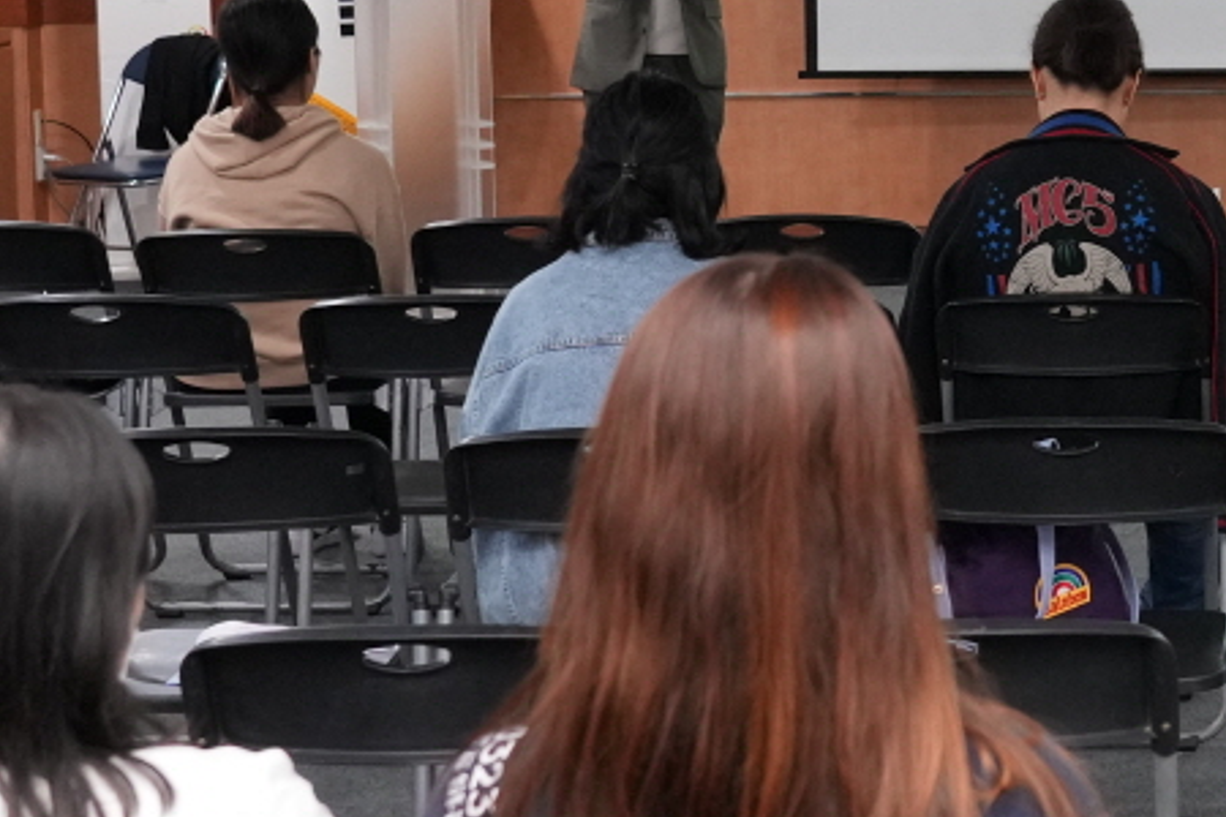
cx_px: 1359
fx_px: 3814
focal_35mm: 112
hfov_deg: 17.6
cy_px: 223
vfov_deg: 12.2
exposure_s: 1/125
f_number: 4
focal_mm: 28
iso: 2500
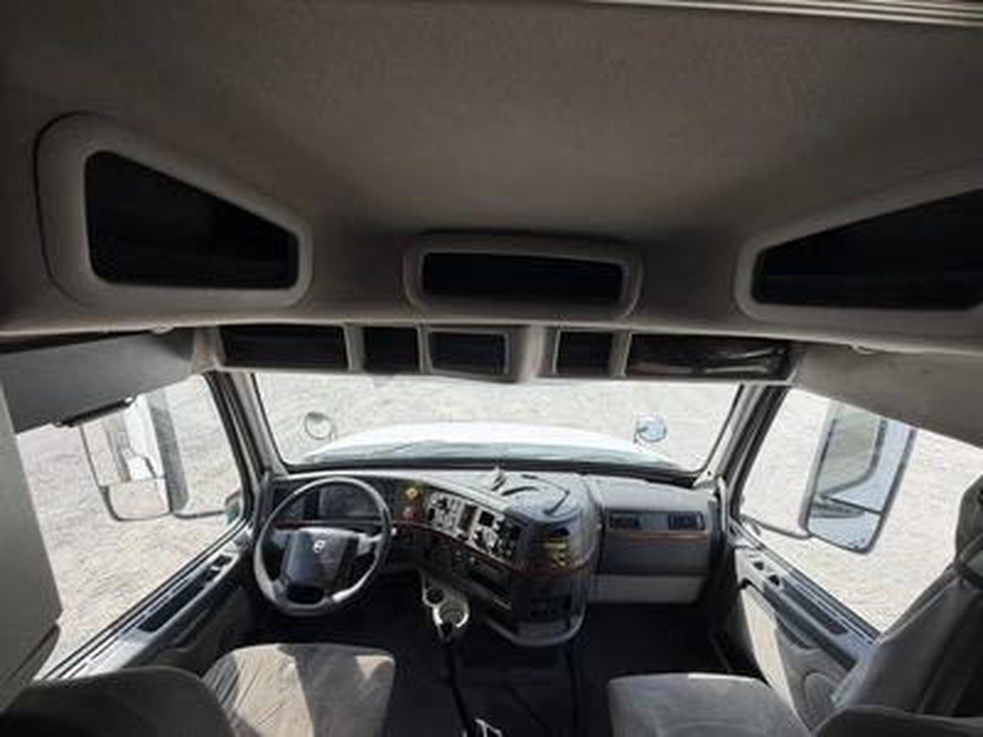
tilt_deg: -12.5
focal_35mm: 14
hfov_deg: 102.1
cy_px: 368
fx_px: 398
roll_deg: -0.5
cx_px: 492
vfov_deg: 85.7
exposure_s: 1/244
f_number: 2.2
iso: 40
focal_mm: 2.22
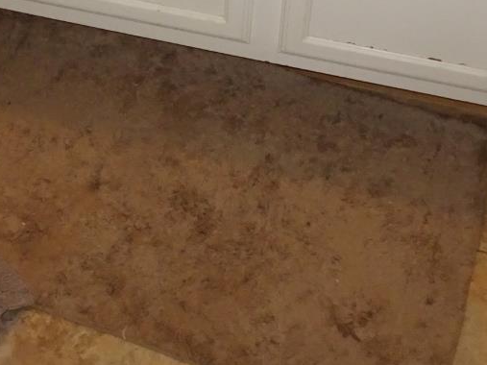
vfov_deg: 19.3
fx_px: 999
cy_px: -92
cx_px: 201
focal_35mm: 71
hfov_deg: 27.4
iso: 400
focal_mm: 4.1
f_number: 3.5
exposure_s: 1/30
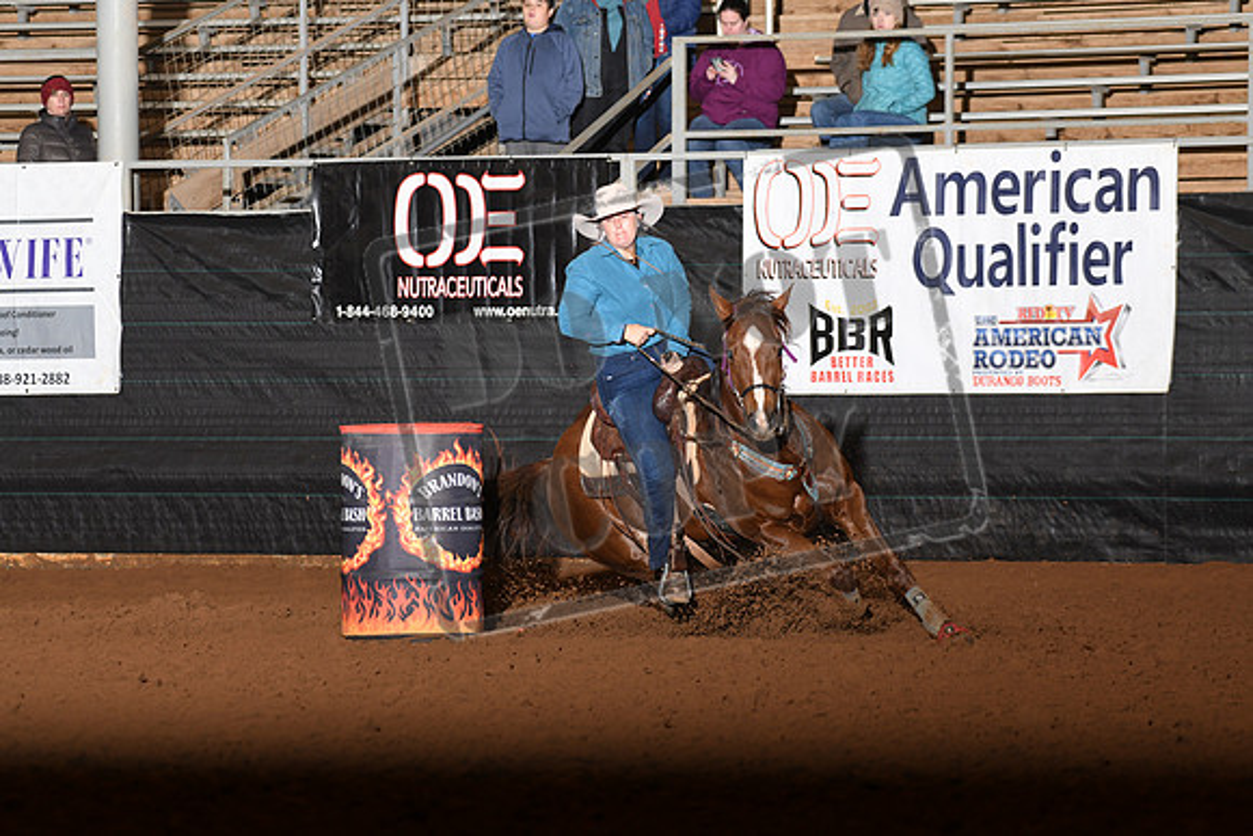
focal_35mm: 210
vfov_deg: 6.5
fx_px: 7311
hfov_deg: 9.8
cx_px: 626
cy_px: 418
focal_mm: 210
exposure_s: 1/250
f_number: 5.6
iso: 1000
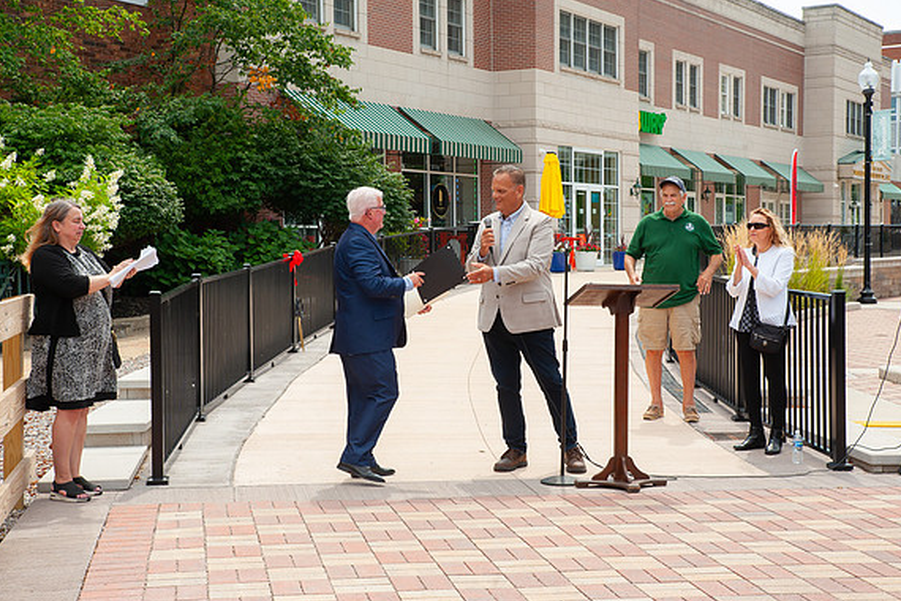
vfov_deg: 23.8
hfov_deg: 35.1
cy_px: 299
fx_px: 1426
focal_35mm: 57
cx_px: 454
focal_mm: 56
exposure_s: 1/200
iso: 400
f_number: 14
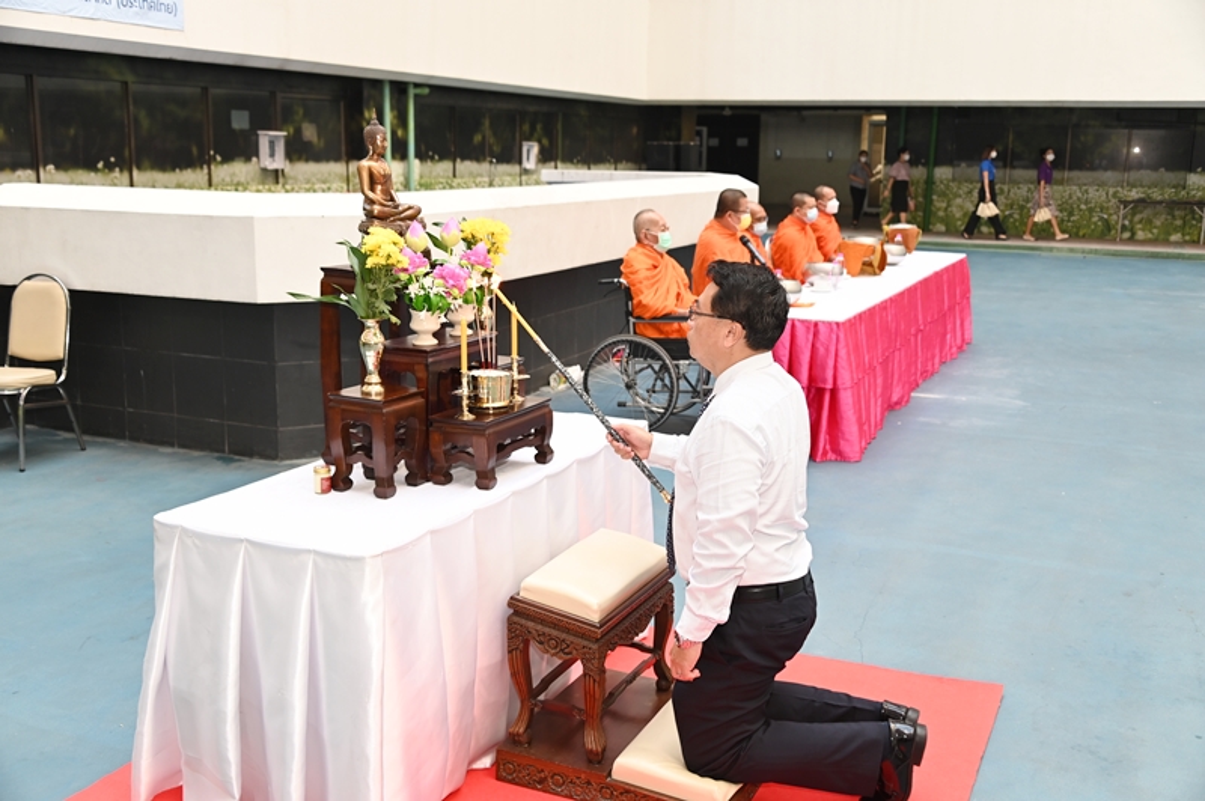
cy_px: 400
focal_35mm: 35
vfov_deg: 37.8
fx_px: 1171
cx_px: 602
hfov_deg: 54.5
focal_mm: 35
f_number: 4.5
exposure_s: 1/80
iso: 400
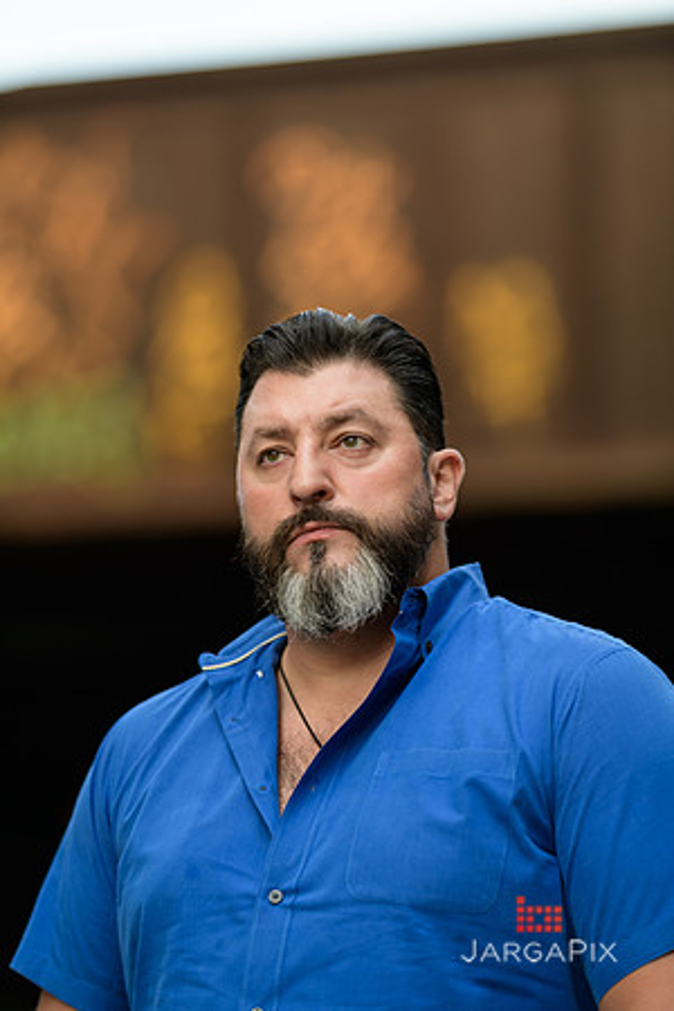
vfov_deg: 15.2
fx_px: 3791
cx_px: 337
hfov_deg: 10.2
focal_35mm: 135
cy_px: 506
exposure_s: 1/320
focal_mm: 135
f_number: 2
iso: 200
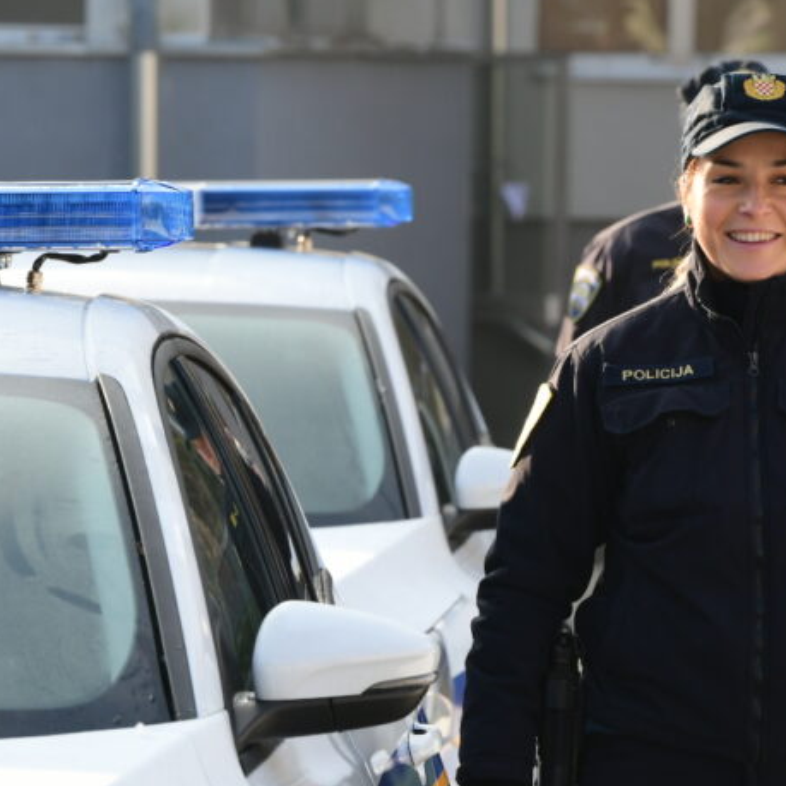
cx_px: 236
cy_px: 580
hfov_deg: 5.1
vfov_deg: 5.1
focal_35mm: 341
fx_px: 8760
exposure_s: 1/320
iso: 500
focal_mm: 180
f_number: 8
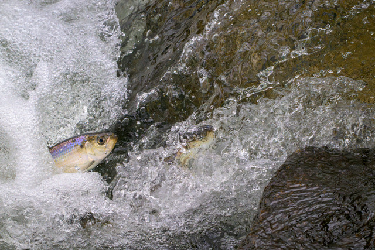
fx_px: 2096
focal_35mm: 201
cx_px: 210
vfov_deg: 6.8
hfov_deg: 10.2
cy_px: 140
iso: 8000
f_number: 11
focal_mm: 180
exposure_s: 1/2500
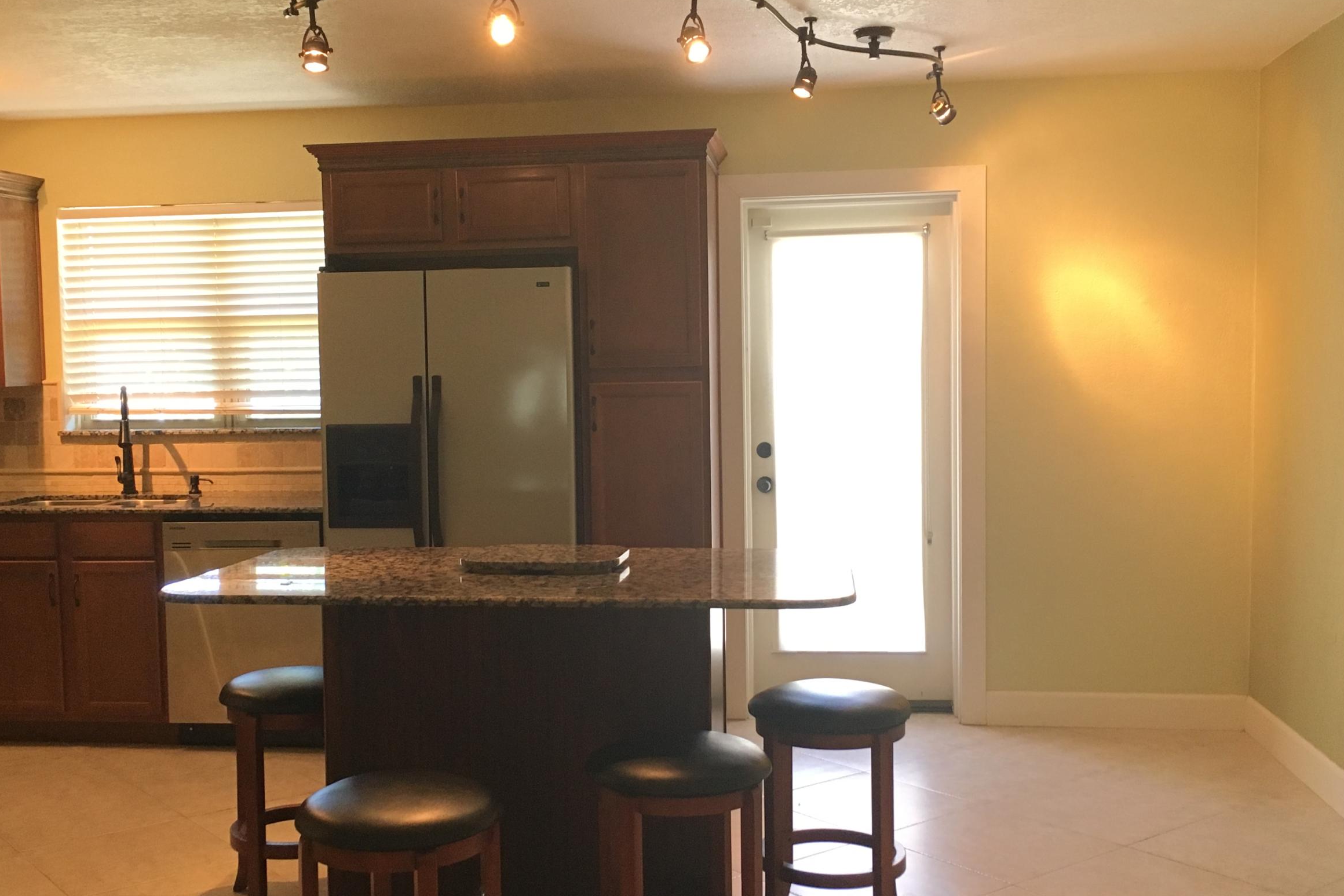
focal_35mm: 39
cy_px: 468
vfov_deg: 34.2
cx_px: 608
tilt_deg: -3.5
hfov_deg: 49.5
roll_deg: +1.4
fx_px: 1456
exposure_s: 1/30
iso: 125
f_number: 2.2
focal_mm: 4.15
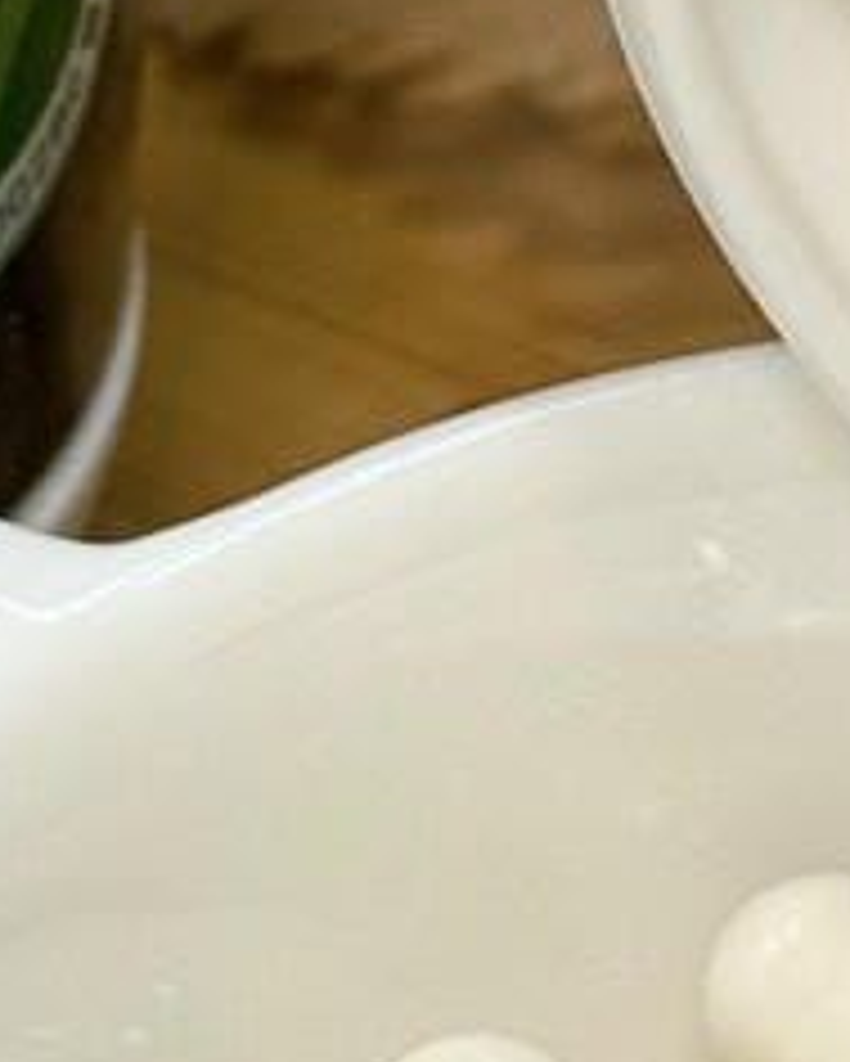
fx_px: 9962
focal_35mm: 317
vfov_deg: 6.0
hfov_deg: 4.9
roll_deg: -3.9
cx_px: 297
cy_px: -418
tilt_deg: -31.6
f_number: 1.78
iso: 50
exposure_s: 1/166
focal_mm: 6.76
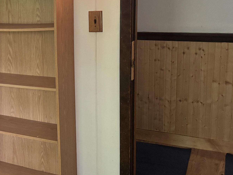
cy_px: 52
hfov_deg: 31.5
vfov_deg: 25.9
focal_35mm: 56
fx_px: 377
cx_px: -6
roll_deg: +3.7
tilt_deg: -7.8
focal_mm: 6.76
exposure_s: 1/60
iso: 640
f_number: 1.78
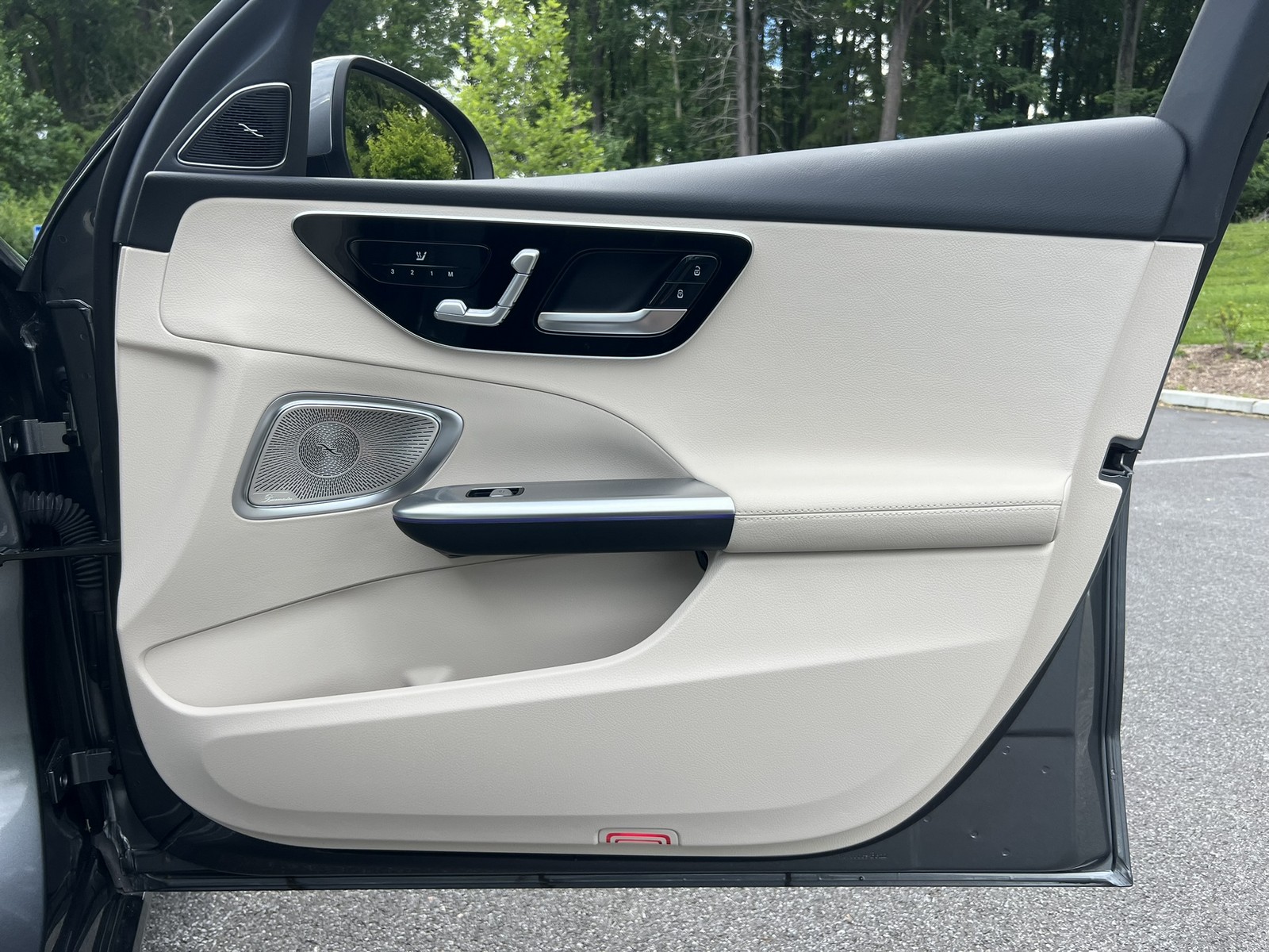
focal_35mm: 26
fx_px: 953
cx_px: 634
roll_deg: +0.5
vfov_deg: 53.1
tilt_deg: -6.6
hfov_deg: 67.3
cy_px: 476
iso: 50
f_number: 1.5
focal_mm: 5.7
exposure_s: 1/1124
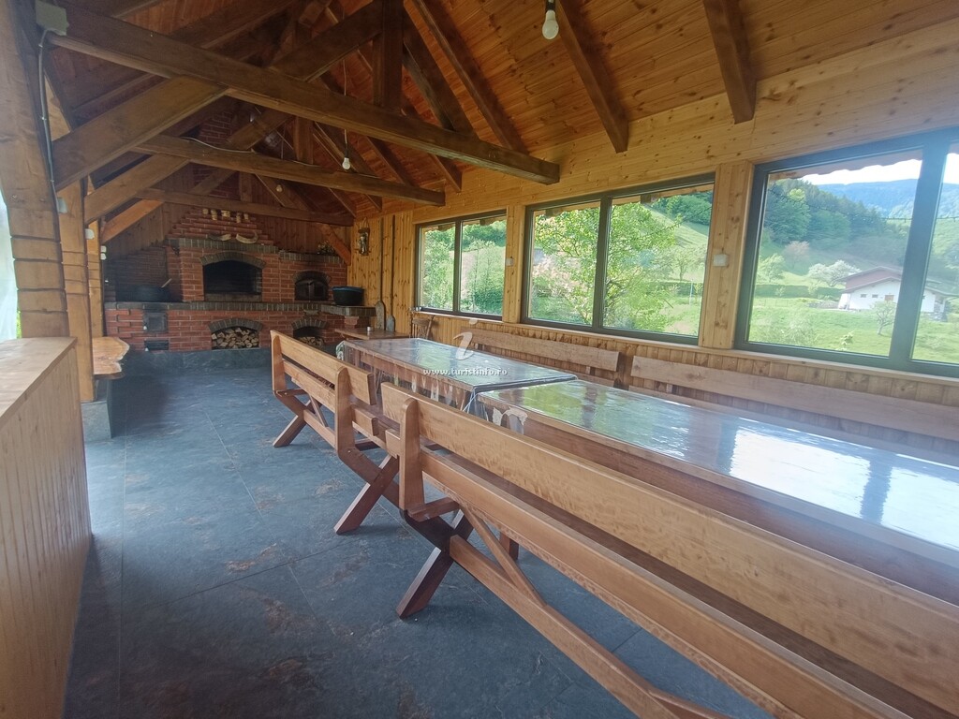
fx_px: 443
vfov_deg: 78.1
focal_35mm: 16
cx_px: 480
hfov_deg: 94.5
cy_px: 360
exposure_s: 1/100
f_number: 2.2
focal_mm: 1.66
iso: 81
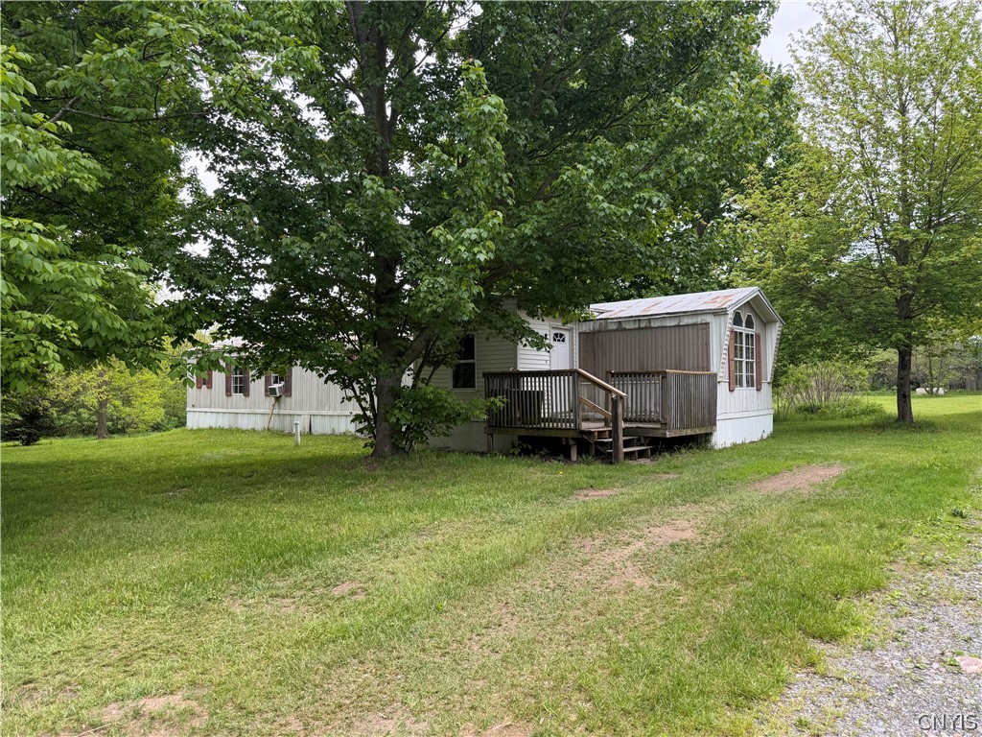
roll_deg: +0.2
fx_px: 681
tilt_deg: +0.6
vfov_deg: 56.8
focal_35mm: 24
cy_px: 368
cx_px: 491
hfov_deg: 71.6
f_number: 1.78
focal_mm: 6.76
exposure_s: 1/338
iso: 100
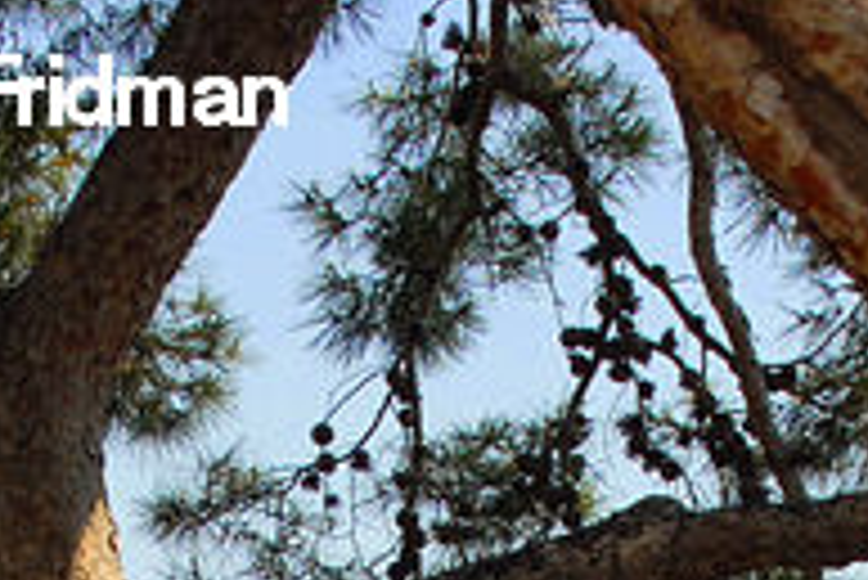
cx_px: 468
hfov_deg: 10.5
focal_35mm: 196
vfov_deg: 6.7
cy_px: 1340
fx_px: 4729
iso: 400
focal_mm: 28
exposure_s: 1/1250
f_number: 6.3
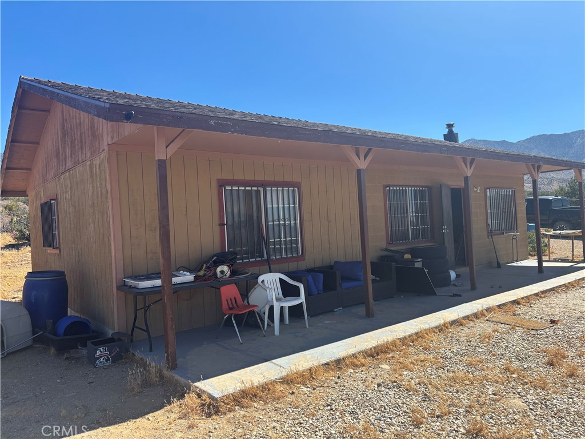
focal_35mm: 26
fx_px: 439
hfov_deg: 67.3
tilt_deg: +0.8
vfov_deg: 53.1
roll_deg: +3.2
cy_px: 220
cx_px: 292
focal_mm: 5.96
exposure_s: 1/2398
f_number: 1.6
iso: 50
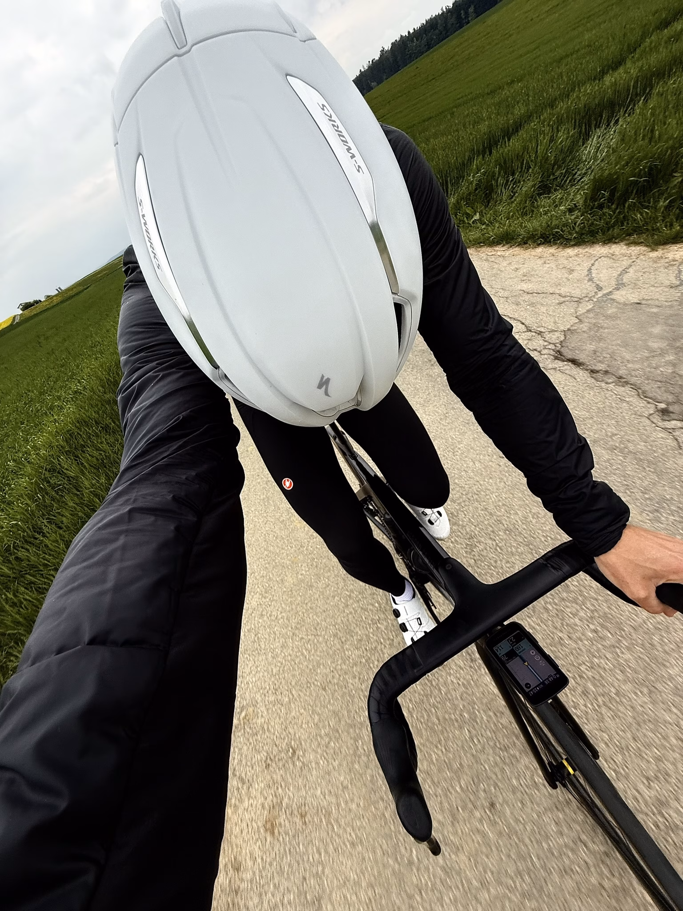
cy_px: 456
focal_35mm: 14
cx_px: 342
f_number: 2.2
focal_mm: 2.22
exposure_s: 1/448
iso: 50
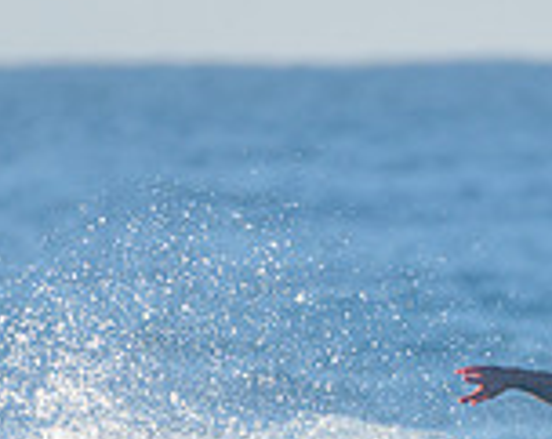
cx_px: 599
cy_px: 615
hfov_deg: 1.1
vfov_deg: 0.9
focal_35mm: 1795
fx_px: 29269
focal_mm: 500
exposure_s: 1/2000
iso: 320
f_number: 5.6
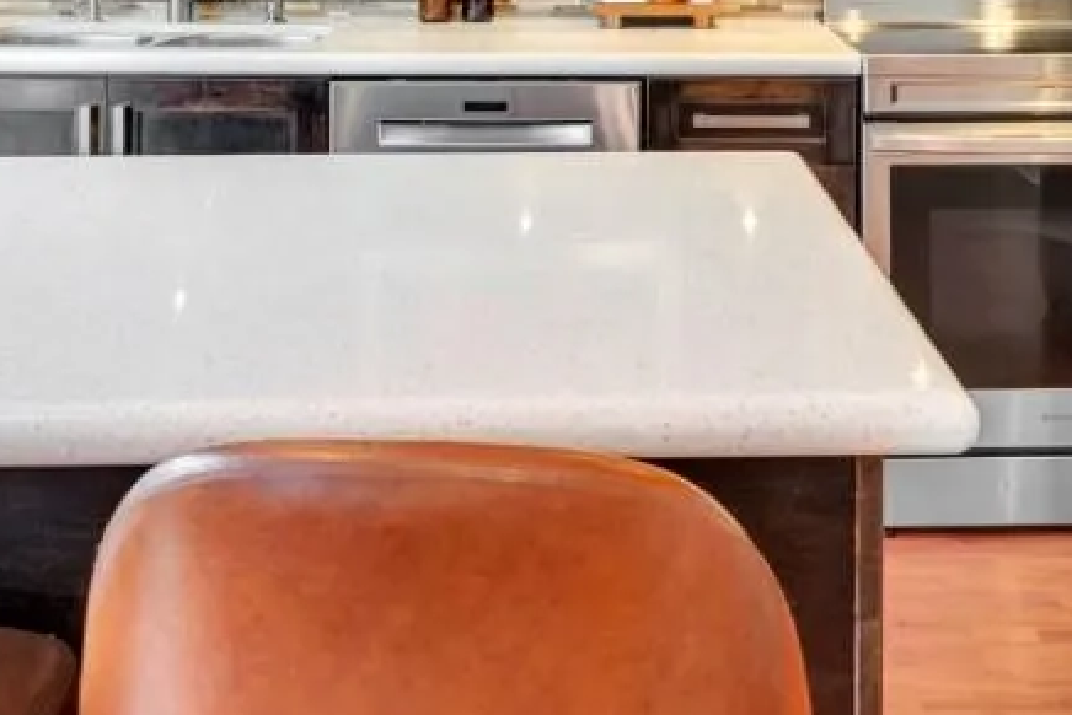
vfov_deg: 23.4
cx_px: 647
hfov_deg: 38.0
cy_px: -177
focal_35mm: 52
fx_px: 1549
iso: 400
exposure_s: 1/13
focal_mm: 14
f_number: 8
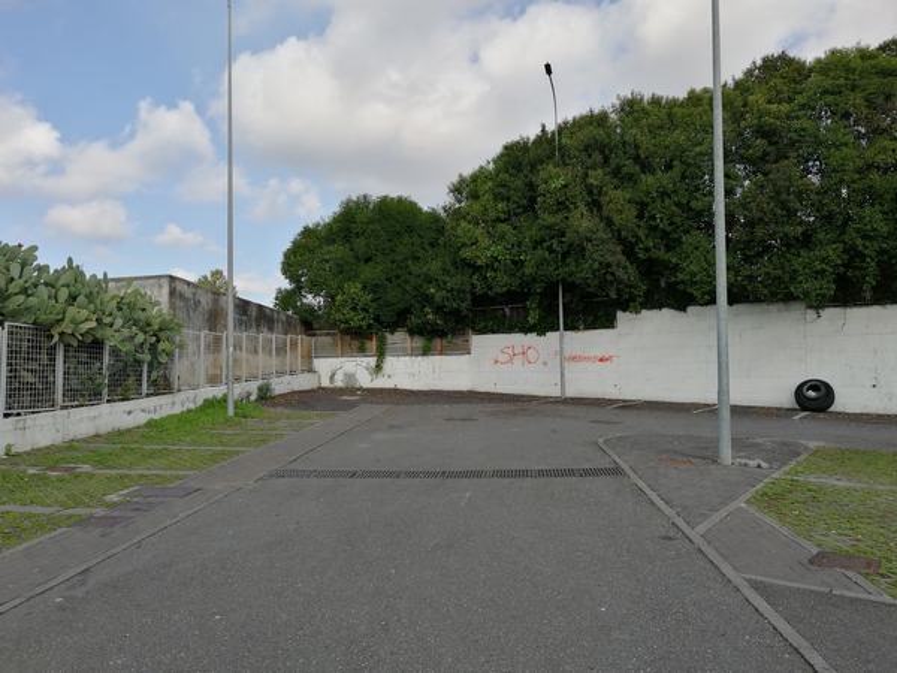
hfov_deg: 65.3
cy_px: 336
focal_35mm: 27
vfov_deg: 51.4
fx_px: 700
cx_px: 448
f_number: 1.8
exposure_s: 1/796
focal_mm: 3.95
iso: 50
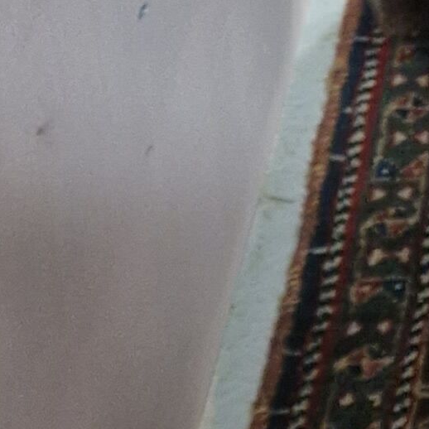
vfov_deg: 10.9
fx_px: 2201
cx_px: 830
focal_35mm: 157
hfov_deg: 10.3
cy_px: -108
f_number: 1.8
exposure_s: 1/50
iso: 640
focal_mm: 5.4
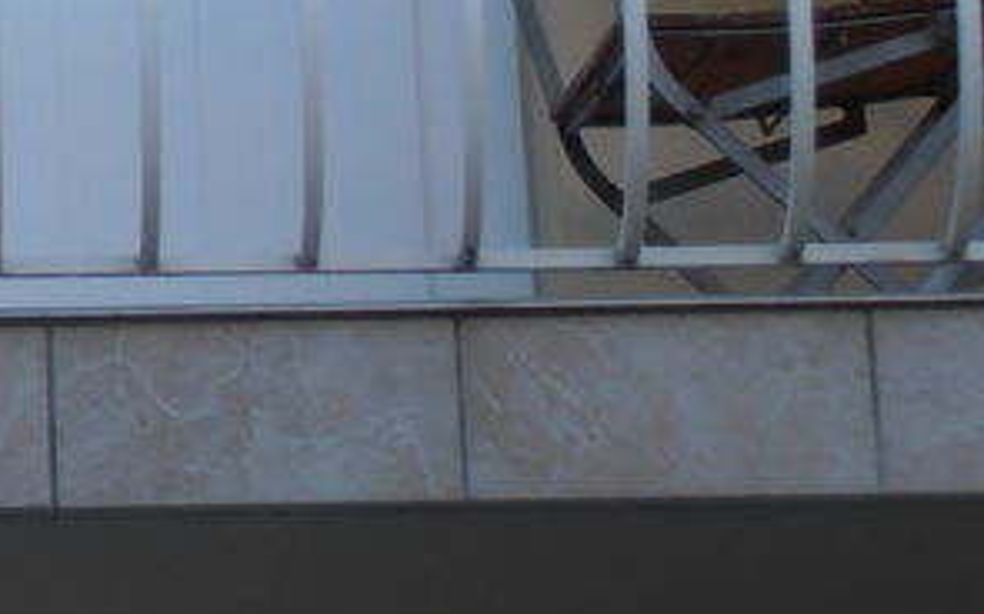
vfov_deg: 5.2
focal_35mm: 248
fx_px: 6647
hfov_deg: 8.3
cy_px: -304
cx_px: -577
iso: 80
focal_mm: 12.29
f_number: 4.8
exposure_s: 1/200
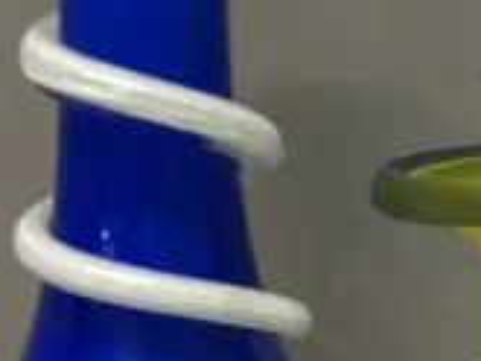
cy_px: 274
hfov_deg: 13.1
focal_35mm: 149
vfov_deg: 10.0
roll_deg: +0.1
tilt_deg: -5.8
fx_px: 2072
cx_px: 417
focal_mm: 6.86
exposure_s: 1/100
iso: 160
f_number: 1.78
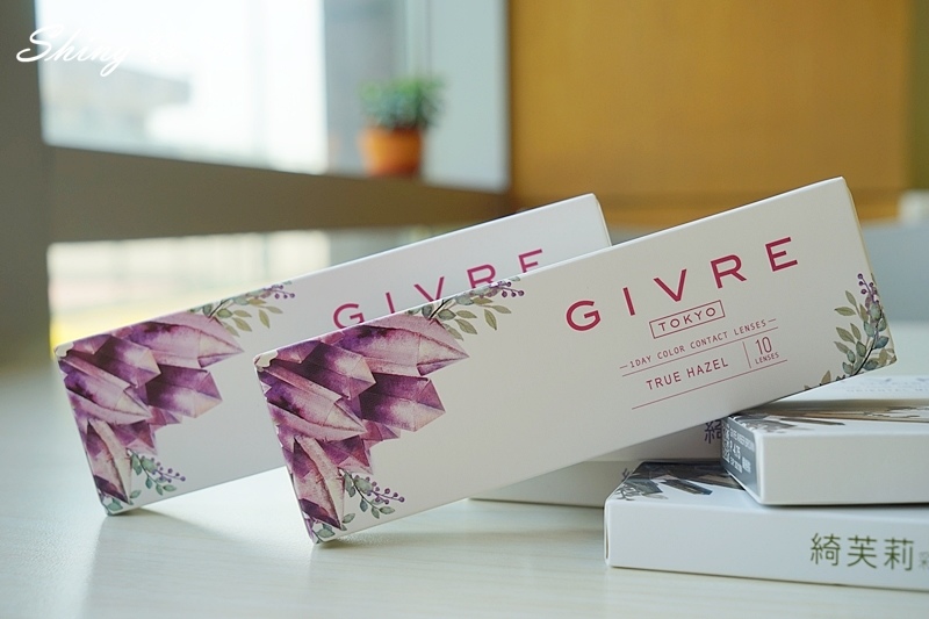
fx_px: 1161
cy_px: 310
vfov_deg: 29.9
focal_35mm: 45
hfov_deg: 43.6
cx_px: 464
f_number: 7.1
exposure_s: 1/60
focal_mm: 45
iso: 100
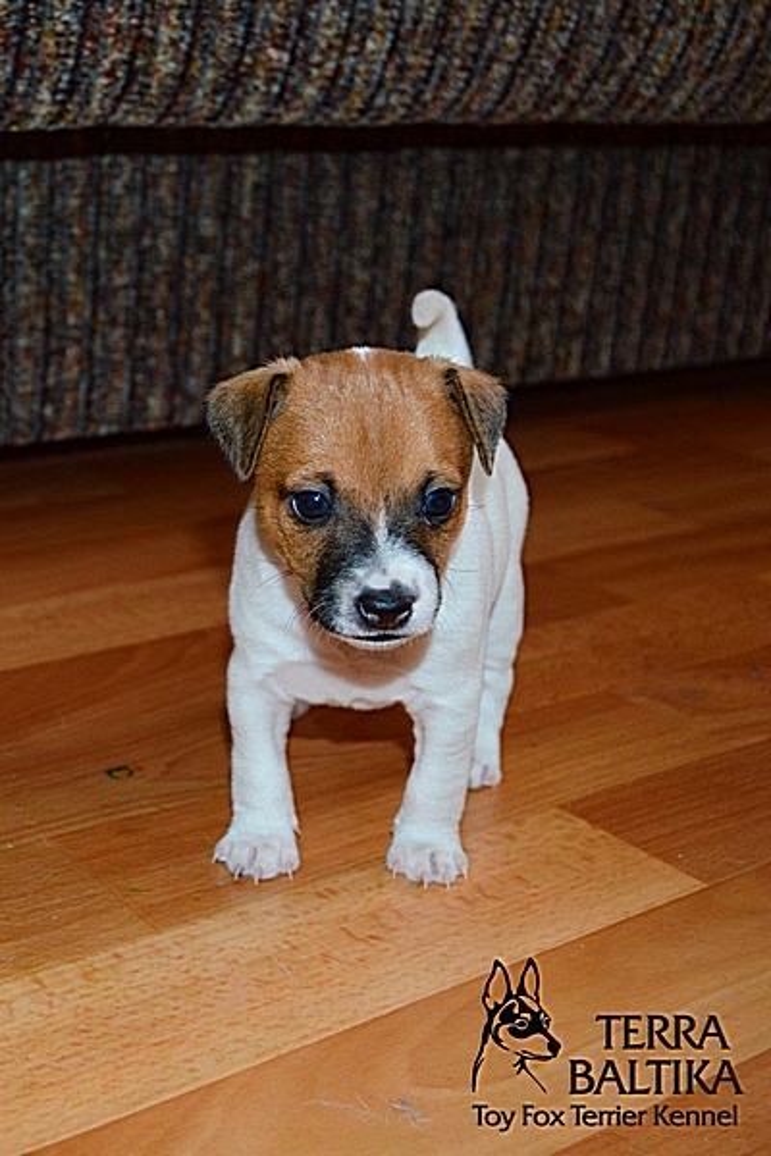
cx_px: 386
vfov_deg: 57.2
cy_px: 578
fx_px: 1060
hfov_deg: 40.0
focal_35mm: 33
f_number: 4
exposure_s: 1/60
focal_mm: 22
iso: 400
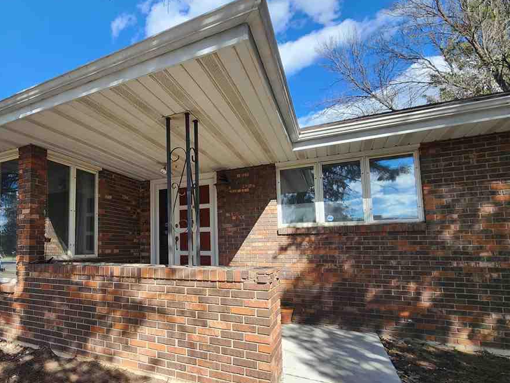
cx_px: 147
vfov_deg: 68.4
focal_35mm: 19
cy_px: 217
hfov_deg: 80.0
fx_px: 280
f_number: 2.2
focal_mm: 2.2
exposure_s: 1/914
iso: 50
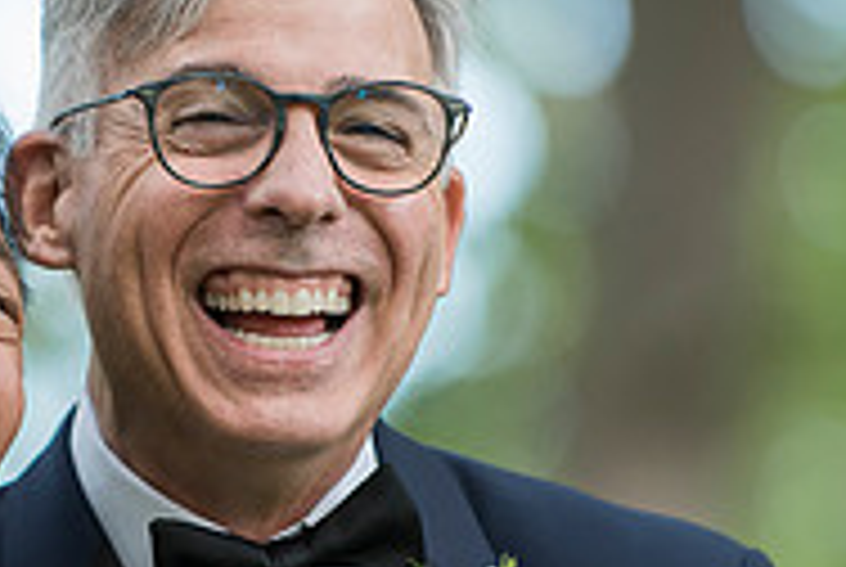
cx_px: 180
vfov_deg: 2.2
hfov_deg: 3.3
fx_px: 14499
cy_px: 398
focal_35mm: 616
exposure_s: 1/500
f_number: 2.8
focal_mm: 200
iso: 400
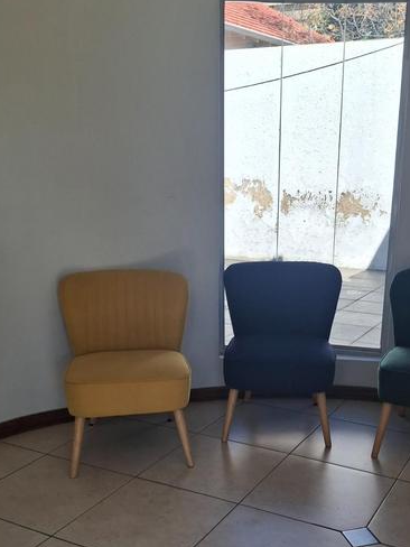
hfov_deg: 35.0
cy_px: 353
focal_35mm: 41
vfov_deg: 45.3
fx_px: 647
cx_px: 250
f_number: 1.8
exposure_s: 1/649
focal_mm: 4.69
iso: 32
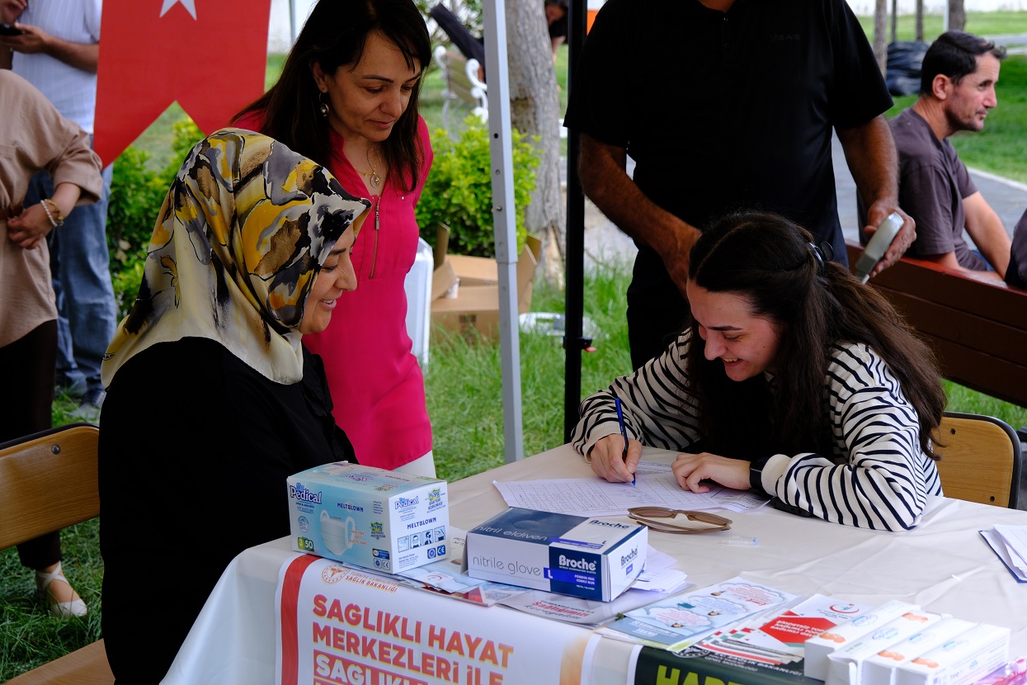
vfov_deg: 20.0
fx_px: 1940
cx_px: 548
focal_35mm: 68
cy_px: 310
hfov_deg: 29.6
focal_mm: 41.1
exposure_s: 1/200
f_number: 4.5
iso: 400
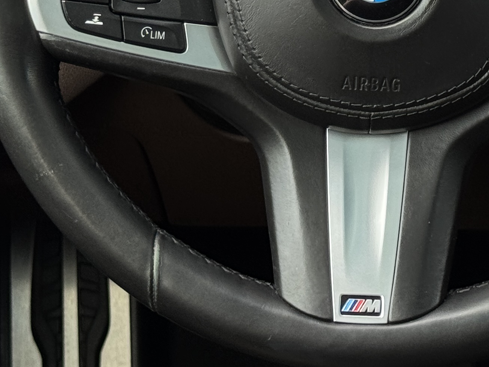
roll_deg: +2.7
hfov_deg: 13.3
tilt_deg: -23.1
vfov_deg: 9.9
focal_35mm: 148
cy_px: -78
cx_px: 359
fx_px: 2091
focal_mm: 6.76
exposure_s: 1/209
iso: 50
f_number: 1.78
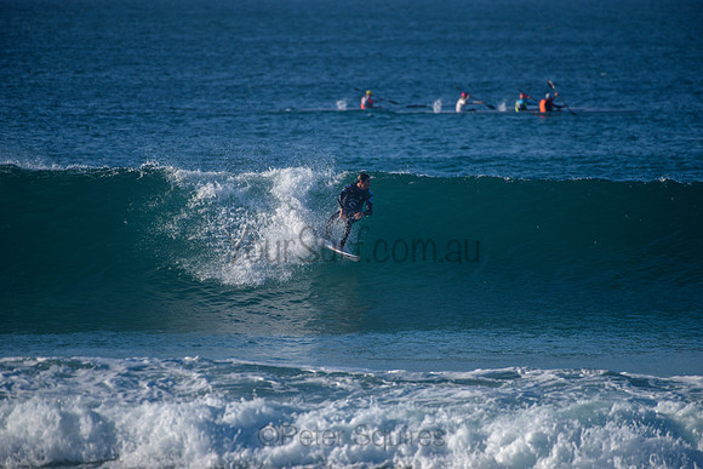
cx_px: 352
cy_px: 234
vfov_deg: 2.7
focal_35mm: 515
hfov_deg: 4.0
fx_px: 10056
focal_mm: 500
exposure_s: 1/2000
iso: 200
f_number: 5.6
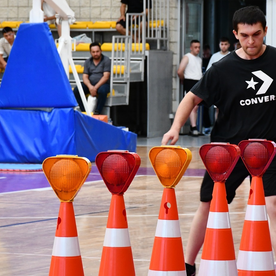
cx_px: 196
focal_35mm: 240
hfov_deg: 7.3
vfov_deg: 7.3
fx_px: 2165
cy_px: 149
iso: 1600
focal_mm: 90
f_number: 7.1
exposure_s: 1/160
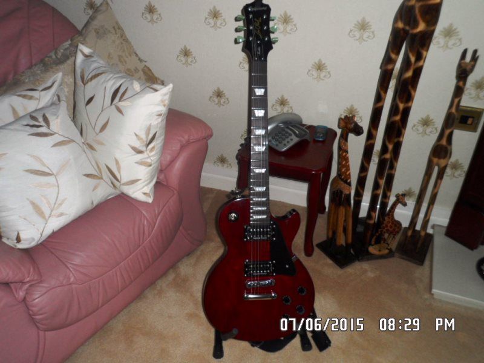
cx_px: 242
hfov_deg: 60.0
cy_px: 182
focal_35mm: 30
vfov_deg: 46.8
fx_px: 419
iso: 100
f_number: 3.5
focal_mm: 5.7
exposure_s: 1/30
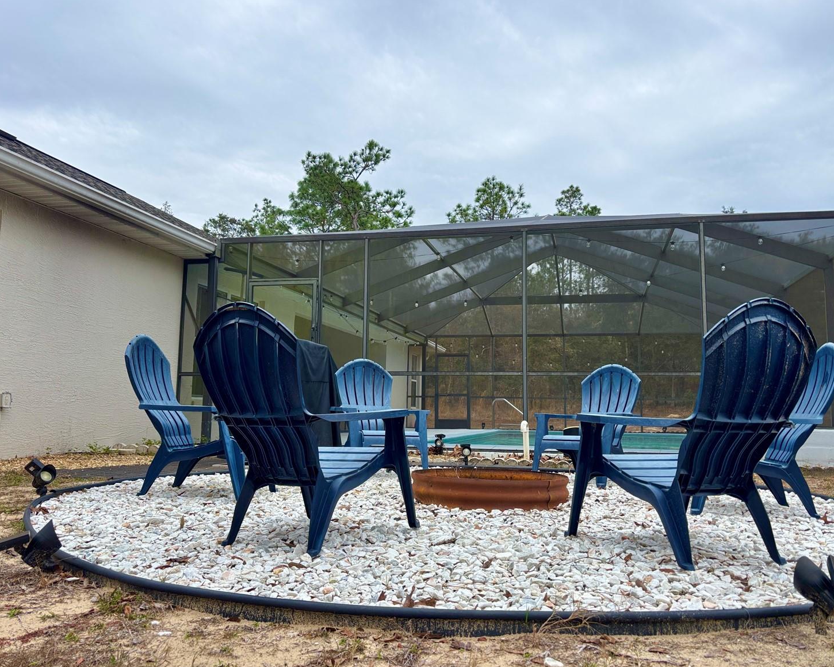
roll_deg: -0.6
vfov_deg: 51.5
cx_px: 440
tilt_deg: +6.8
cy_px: 334
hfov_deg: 62.2
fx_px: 691
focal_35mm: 28
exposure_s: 1/1311
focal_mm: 5.96
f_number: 1.6
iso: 50
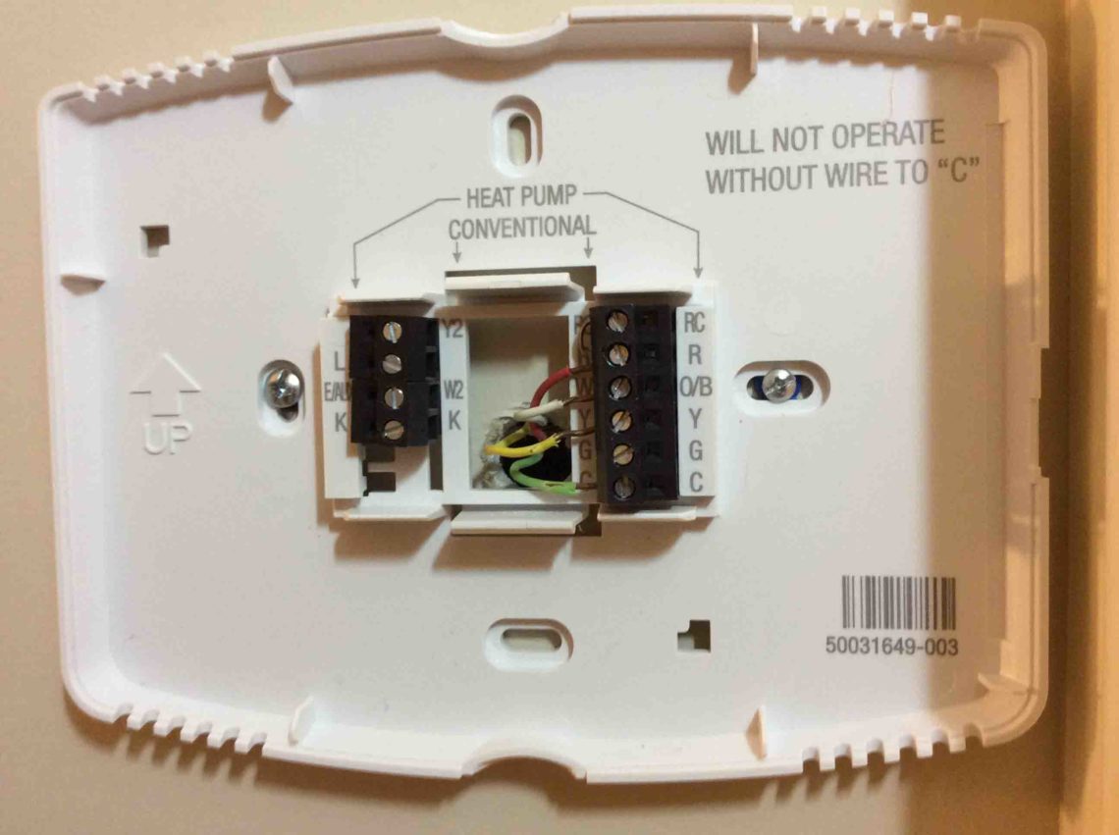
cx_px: 560
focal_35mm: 32
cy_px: 418
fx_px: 1033
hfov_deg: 56.9
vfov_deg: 44.0
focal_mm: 3.3
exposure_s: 1/24
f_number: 2.4
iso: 125
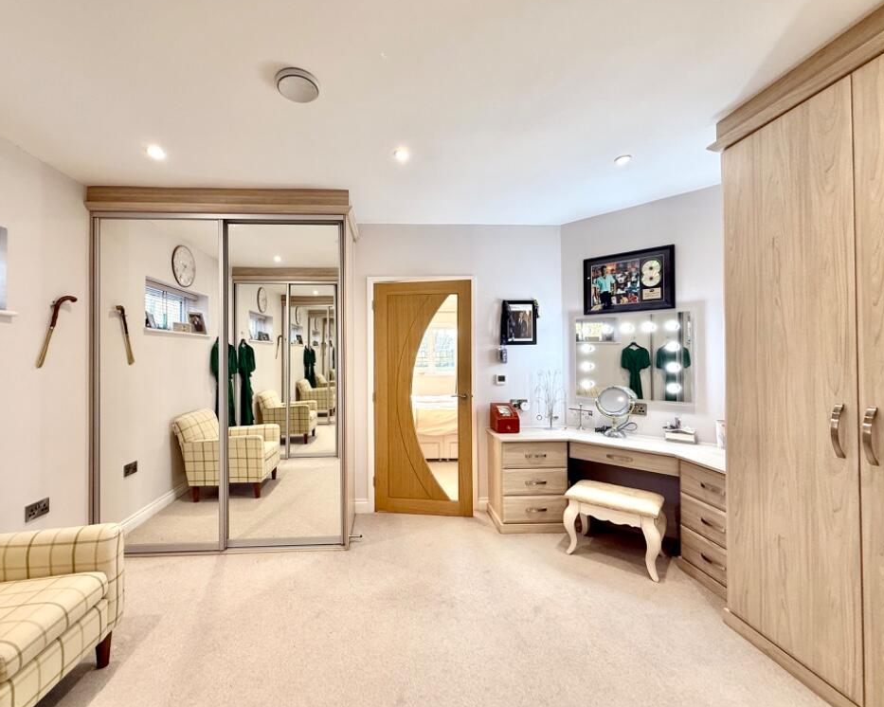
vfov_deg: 84.0
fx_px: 392
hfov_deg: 96.6
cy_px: 352
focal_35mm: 15
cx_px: 409
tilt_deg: +1.0
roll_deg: +0.4
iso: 125
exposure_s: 1/100
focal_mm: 2.22
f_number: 2.2
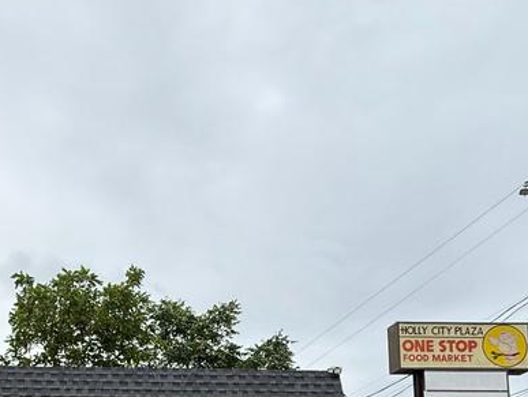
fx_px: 565
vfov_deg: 30.8
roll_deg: -0.9
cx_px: 52
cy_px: 509
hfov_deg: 45.4
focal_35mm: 37
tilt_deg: +6.5
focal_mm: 2.22
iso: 64
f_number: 2.2
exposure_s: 1/574
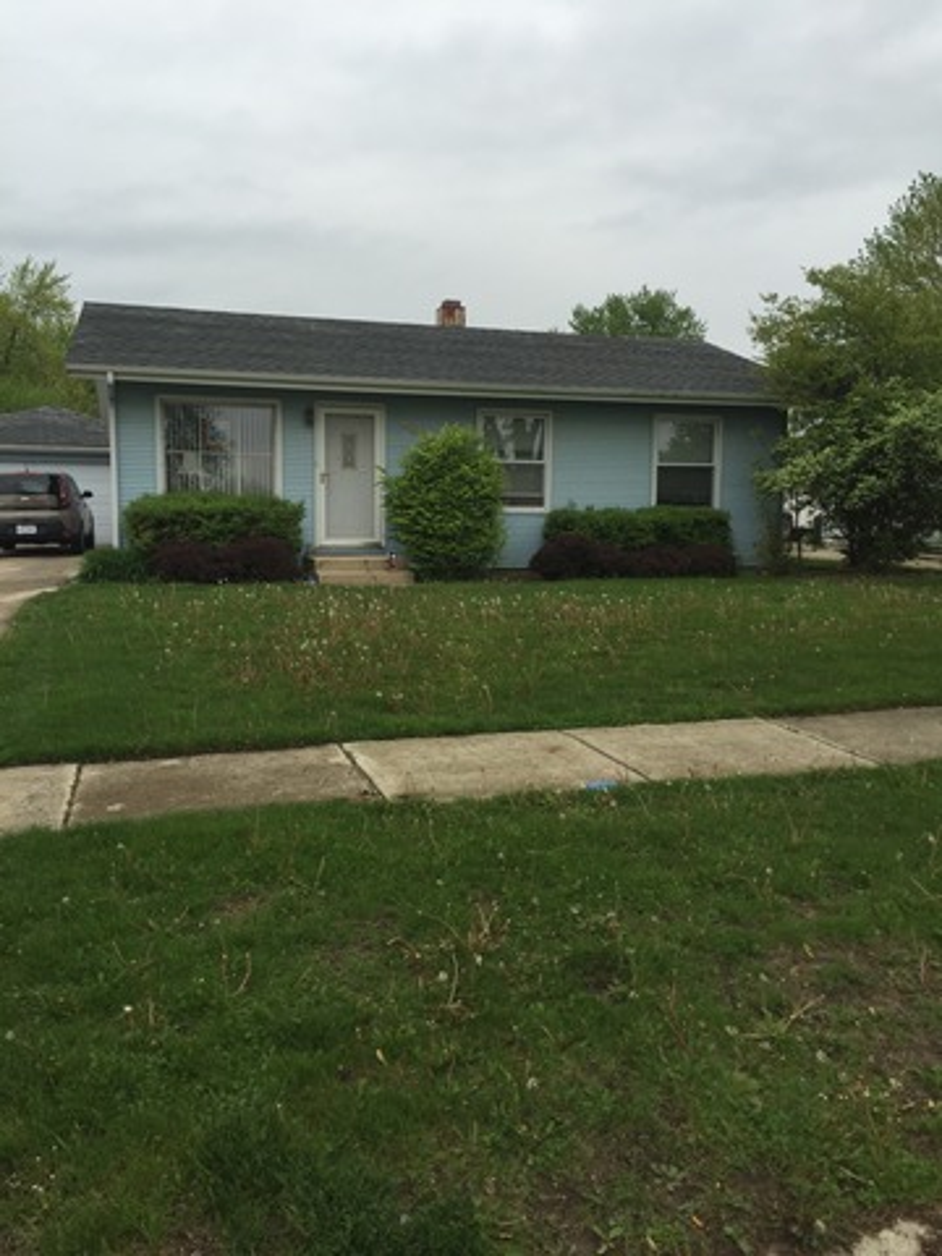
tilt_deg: -5.3
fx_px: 1052
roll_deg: +0.6
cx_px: 471
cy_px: 628
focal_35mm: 29
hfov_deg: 48.2
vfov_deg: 61.7
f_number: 2.2
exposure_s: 1/618
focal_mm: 4.15
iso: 32
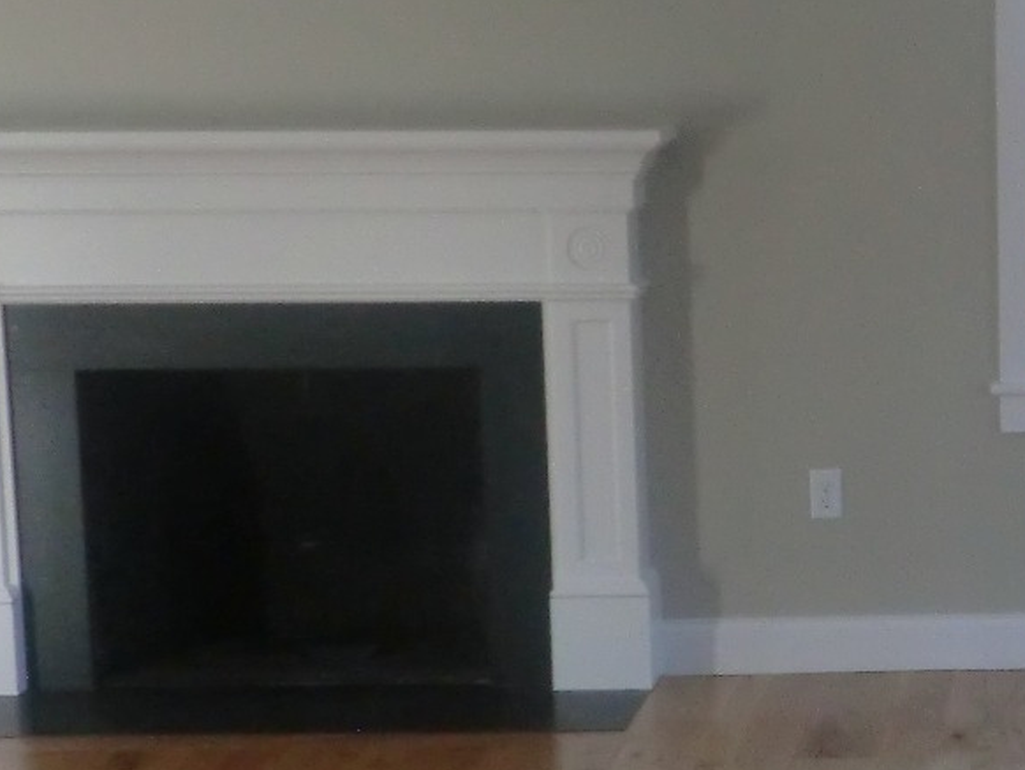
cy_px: 433
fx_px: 2785
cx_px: 1217
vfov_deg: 15.7
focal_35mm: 94
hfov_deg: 19.7
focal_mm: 6.9
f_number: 3.9
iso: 250
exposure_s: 1/60
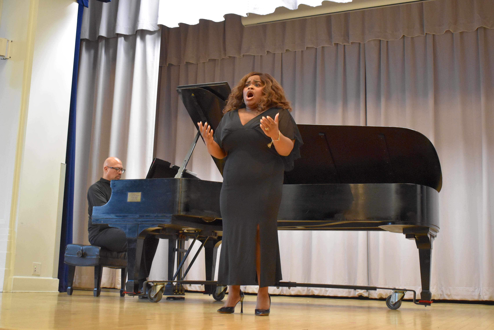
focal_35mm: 46
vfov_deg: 29.0
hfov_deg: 42.3
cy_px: 165
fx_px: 638
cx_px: 247
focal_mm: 31
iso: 3200
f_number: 4.2
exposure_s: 1/60
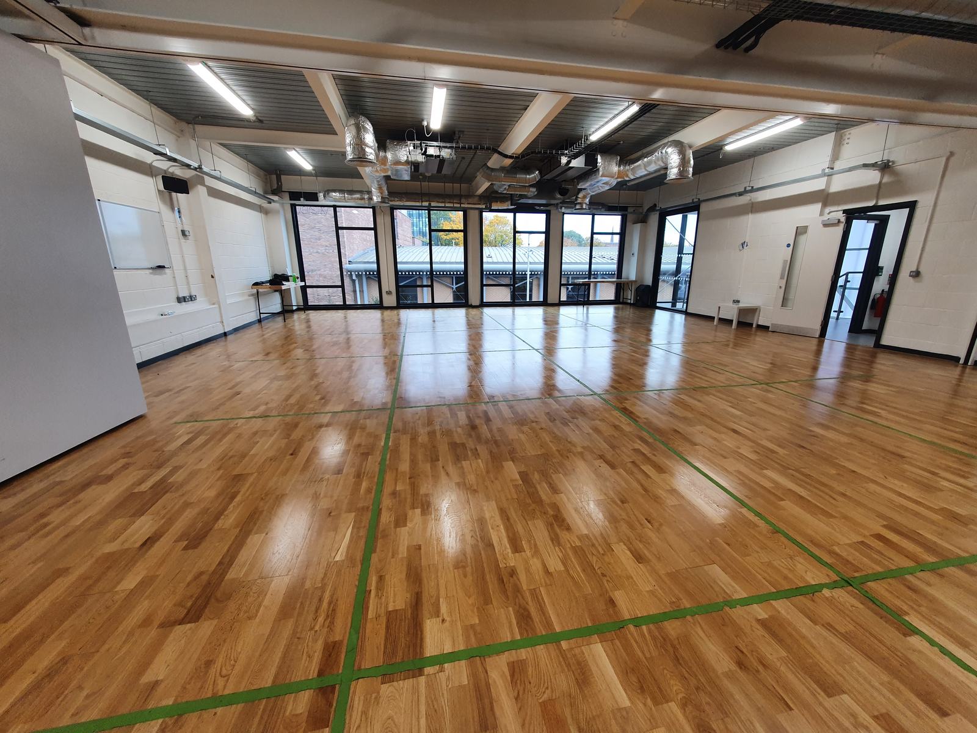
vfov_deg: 89.9
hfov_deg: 106.2
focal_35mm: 13
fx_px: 367
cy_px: 366
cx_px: 488
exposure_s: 1/50
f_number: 2.2
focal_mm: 1.8
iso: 64
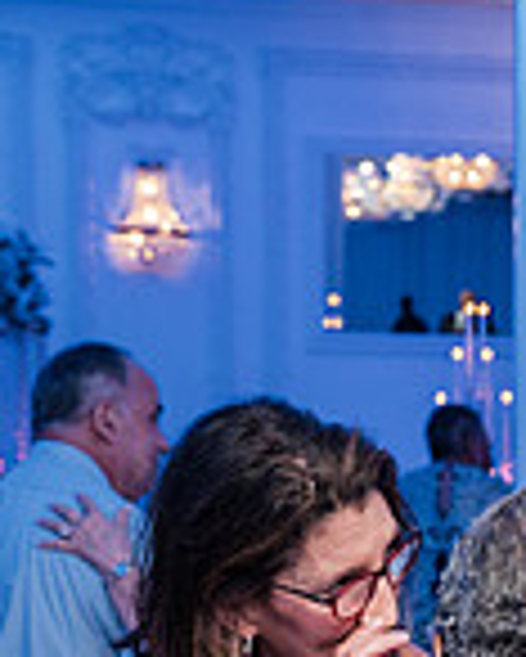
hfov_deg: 10.1
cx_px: 782
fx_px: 2896
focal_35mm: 149
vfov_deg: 12.5
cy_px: 844
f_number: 4
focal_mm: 40
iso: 3200
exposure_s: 1/250
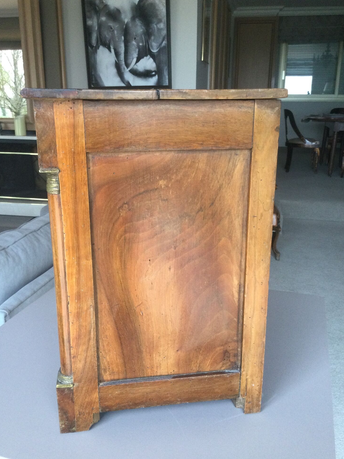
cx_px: 169
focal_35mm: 32
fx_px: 424
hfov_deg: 44.1
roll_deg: -0.9
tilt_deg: -16.3
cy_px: 231
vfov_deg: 56.8
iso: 80
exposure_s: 1/30
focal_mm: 3.3
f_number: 2.4
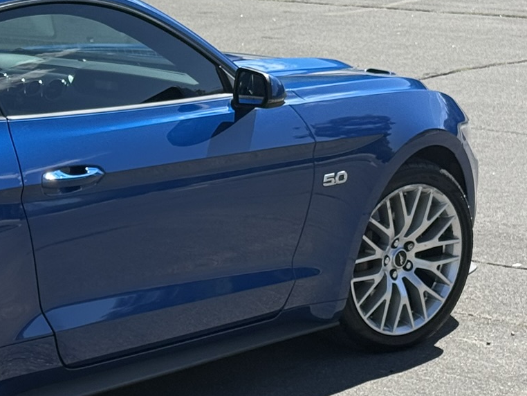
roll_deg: +1.8
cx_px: -169
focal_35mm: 129
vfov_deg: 11.5
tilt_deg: -13.2
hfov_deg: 14.6
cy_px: 258
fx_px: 1965
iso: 80
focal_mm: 6.76
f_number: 1.78
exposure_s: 1/3534
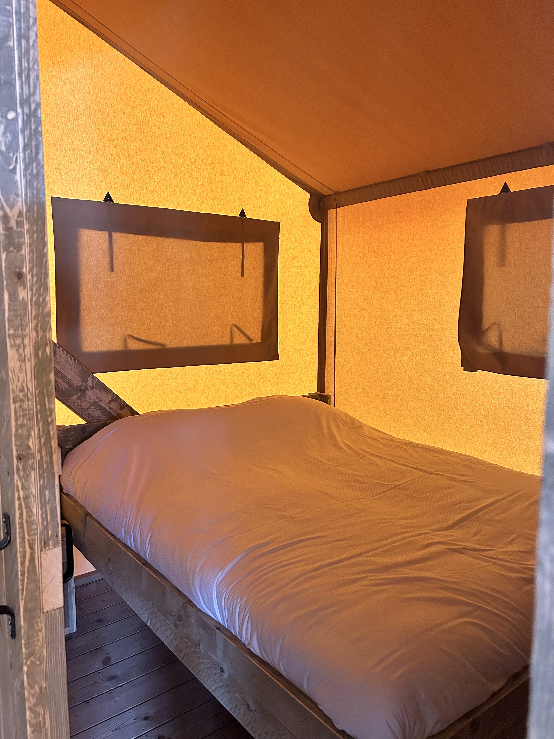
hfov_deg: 53.1
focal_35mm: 26
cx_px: 277
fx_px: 555
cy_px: 370
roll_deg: +0.6
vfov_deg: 67.3
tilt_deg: -7.5
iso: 320
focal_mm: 5.7
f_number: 1.5
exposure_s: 1/60
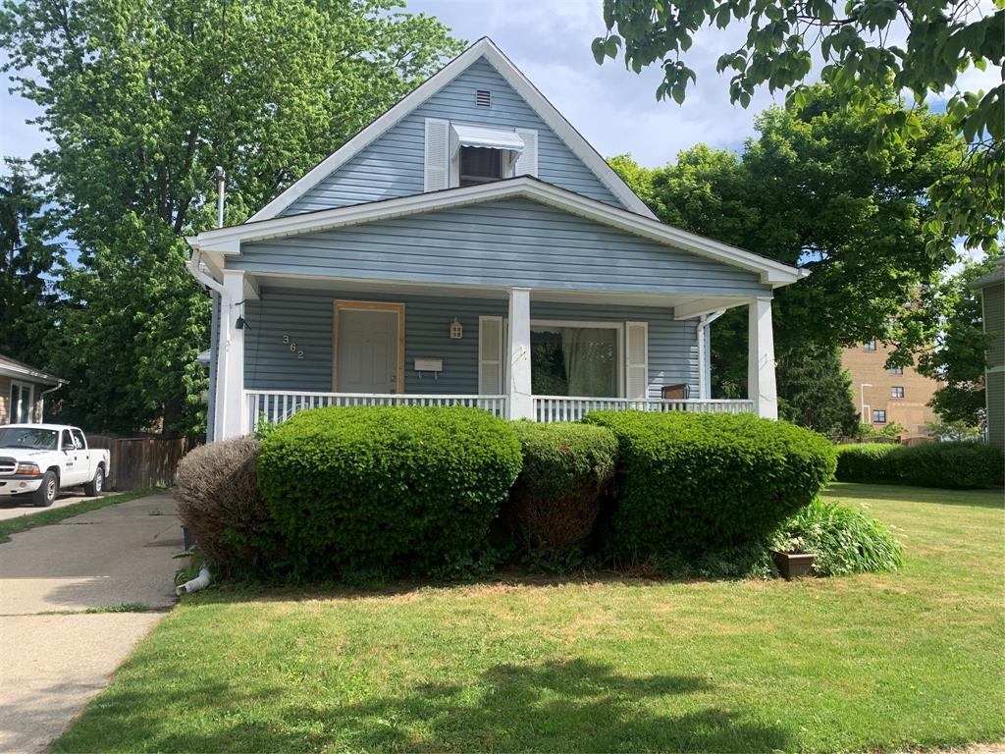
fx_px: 755
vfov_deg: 53.1
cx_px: 502
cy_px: 377
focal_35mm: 26
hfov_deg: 67.3
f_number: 1.8
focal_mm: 4.25
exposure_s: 1/1100
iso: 25
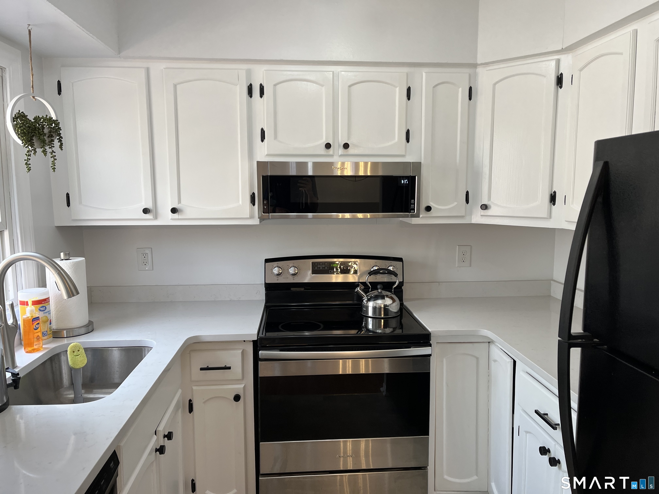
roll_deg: +0.1
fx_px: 495
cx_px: 330
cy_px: 247
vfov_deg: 53.1
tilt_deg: -7.4
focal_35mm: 26
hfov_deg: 67.3
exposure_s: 1/120
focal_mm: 5.1
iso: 100
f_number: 1.6
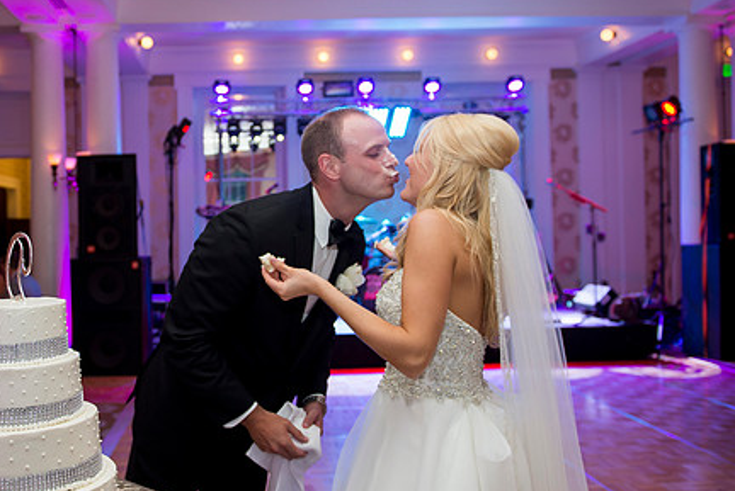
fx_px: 777
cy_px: 217
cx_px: 247
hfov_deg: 49.8
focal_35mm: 38
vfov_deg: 35.1
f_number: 2.8
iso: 640
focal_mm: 24
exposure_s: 1/60
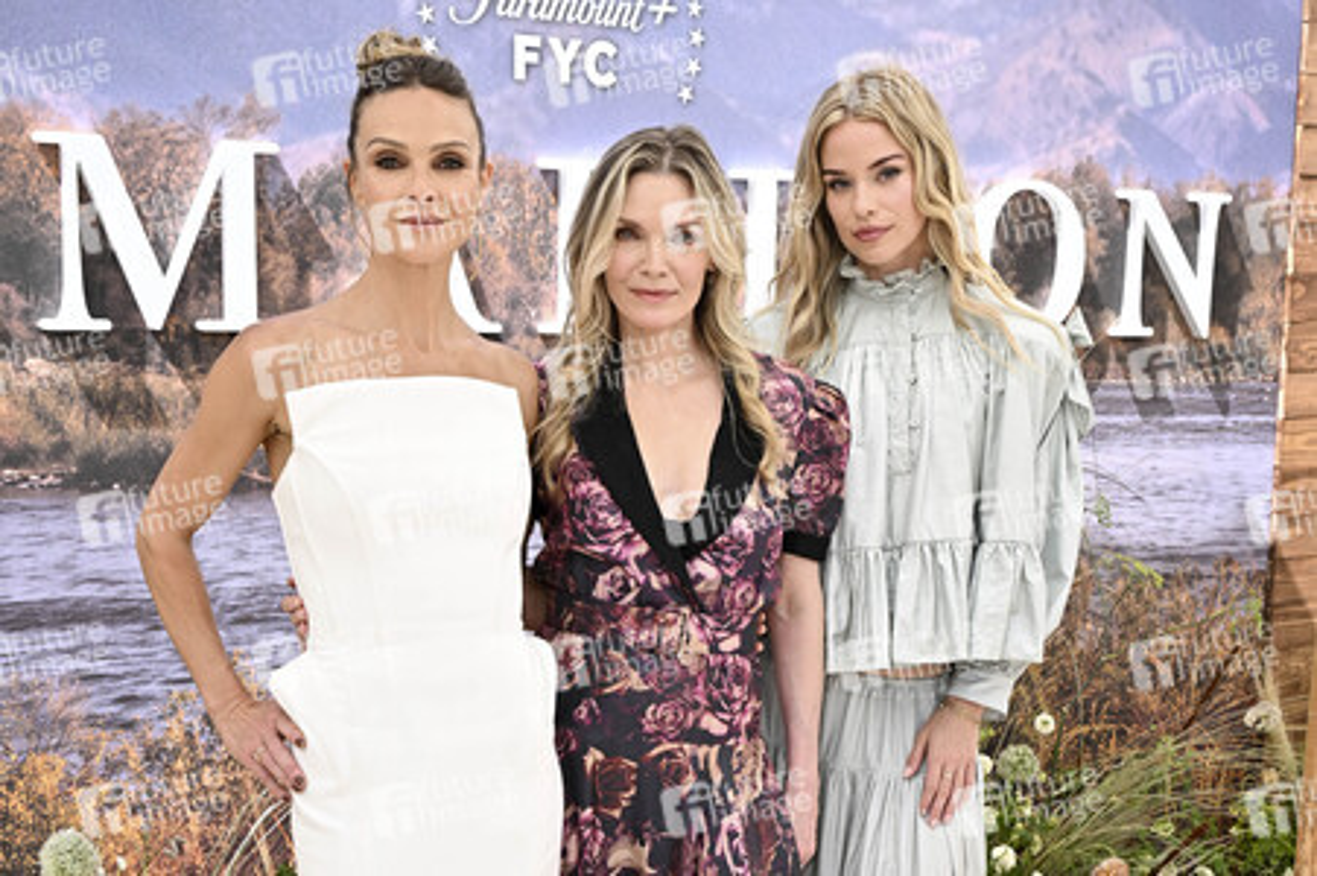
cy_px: 438
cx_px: 658
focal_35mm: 39
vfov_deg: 34.2
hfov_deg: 49.6
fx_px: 1426
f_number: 6.3
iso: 250
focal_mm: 39
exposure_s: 1/320
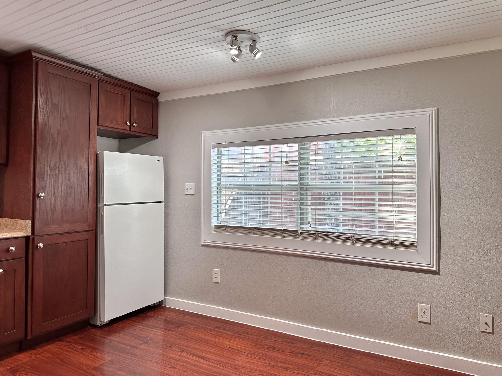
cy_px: 188
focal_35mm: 24
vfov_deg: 56.8
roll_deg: -0.2
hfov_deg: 71.6
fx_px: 348
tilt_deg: +0.9
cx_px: 251
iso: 125
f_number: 1.78
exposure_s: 1/120
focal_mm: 6.86
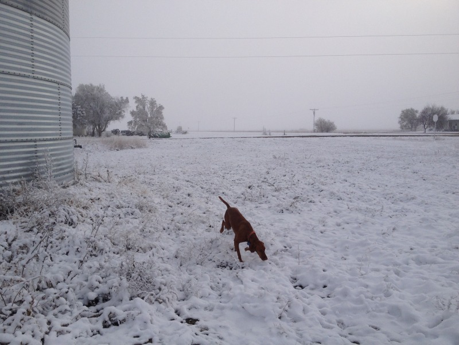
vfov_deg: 40.7
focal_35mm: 35
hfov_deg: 52.6
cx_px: 230
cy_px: 172
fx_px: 464
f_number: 2.4
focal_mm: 4.28
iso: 50
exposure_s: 1/3247
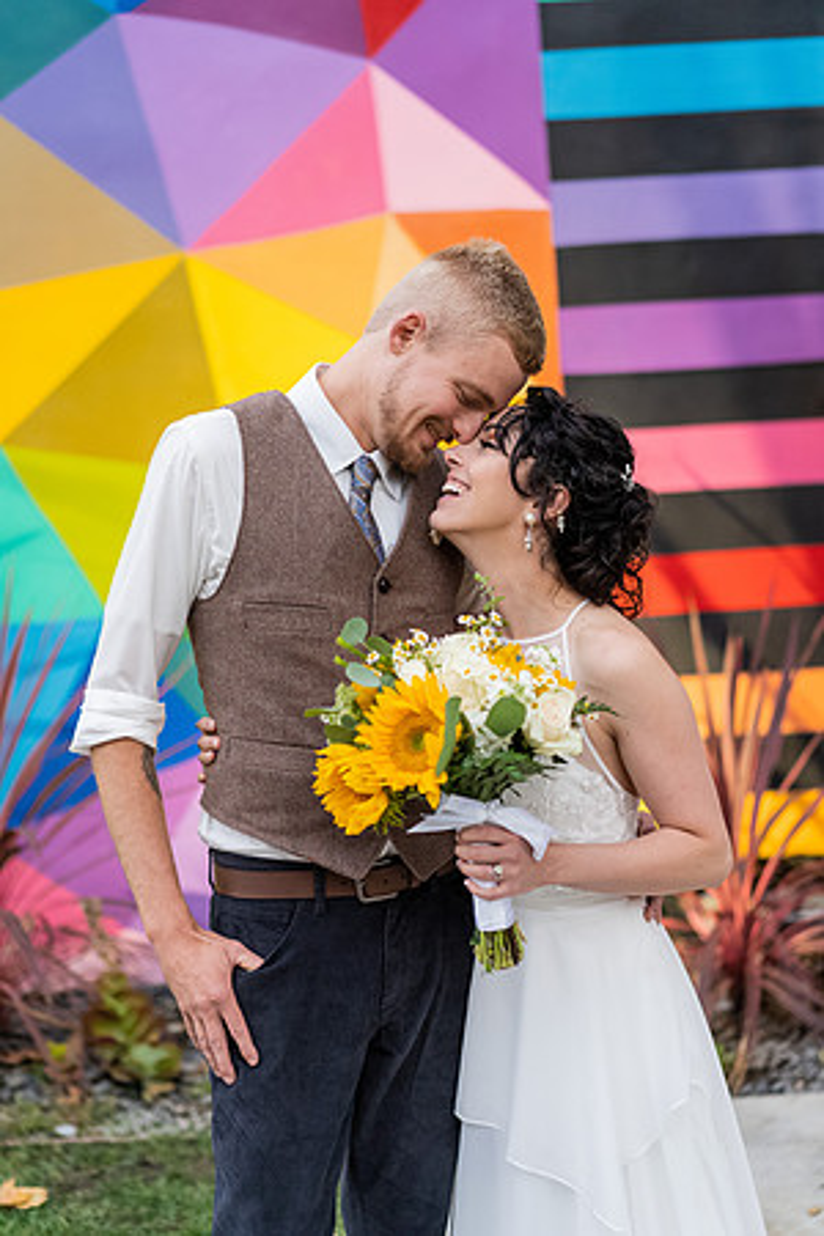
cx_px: 412
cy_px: 618
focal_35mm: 55
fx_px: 1888
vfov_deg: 36.2
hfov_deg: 24.6
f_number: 2.2
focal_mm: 55
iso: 500
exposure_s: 1/200
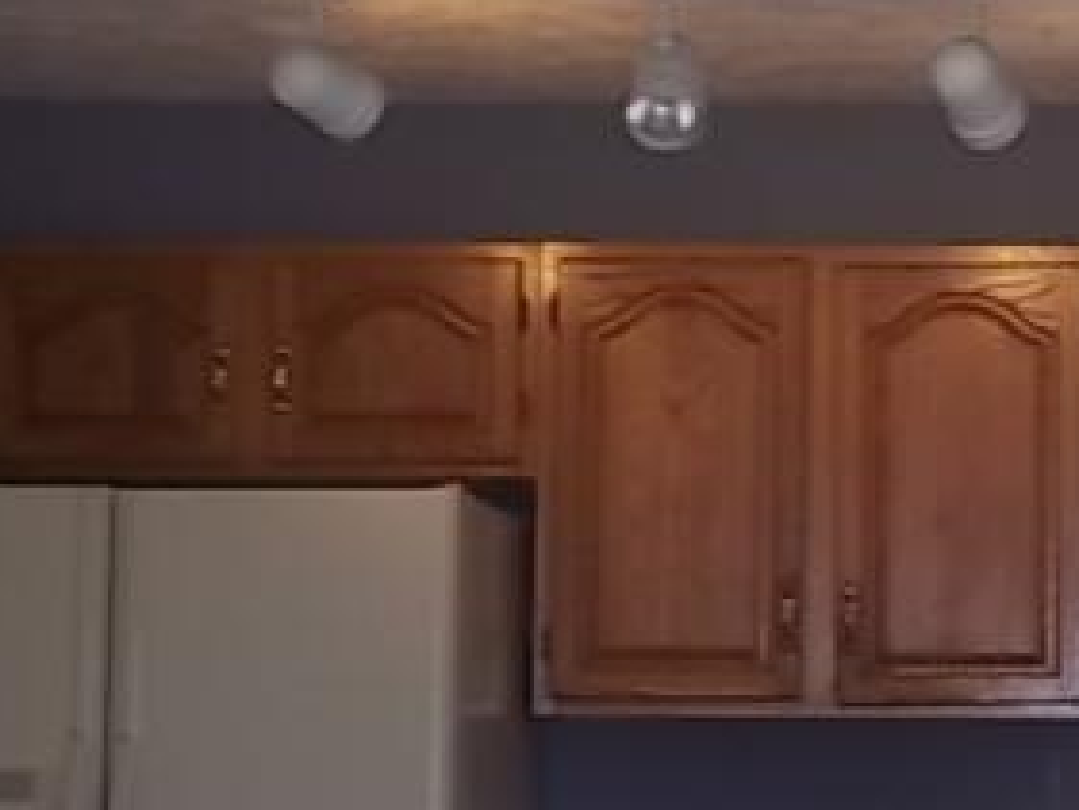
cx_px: 1060
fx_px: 4085
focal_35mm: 131
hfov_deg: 14.8
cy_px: 353
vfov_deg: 11.3
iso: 80
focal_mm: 6.5
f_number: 3.1
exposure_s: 1/50
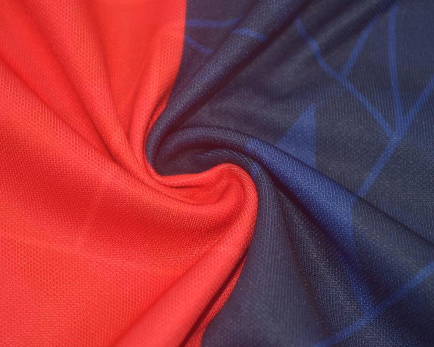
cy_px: 174
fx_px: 1202
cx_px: 199
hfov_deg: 20.5
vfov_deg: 16.4
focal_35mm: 94
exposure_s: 1/60
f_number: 5.6
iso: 200
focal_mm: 55
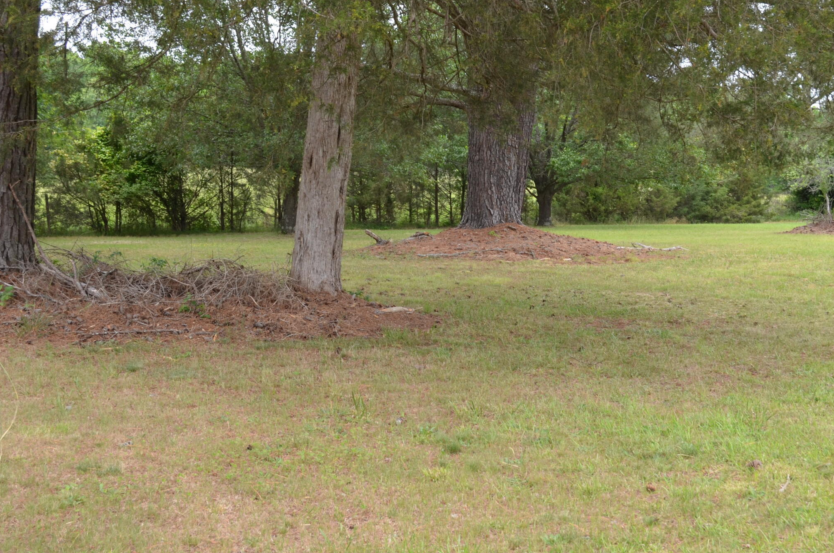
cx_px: 498
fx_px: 1133
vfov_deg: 27.3
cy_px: 218
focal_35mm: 49
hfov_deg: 40.3
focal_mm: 22
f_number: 6.3
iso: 200
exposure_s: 1/160
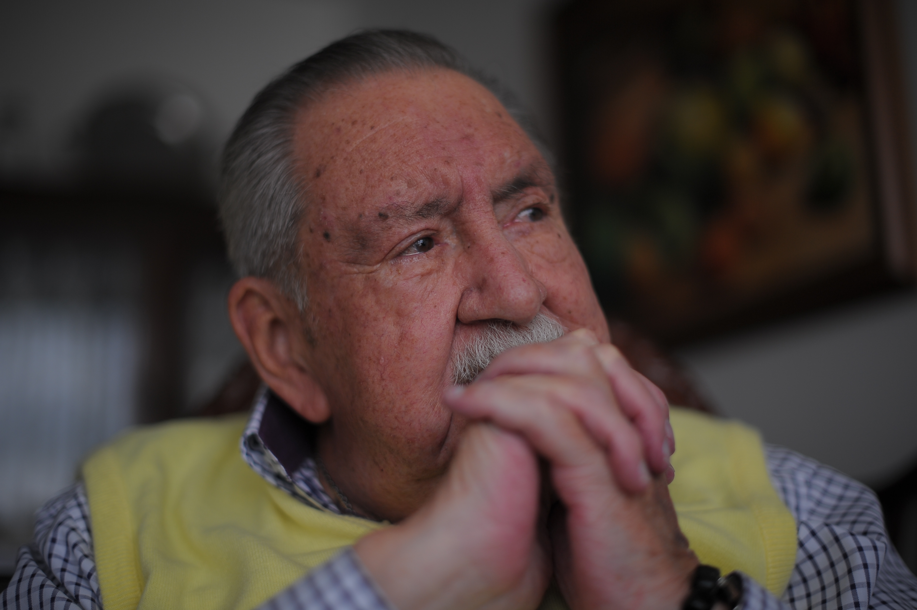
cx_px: 458
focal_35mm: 50
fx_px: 1273
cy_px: 305
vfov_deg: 27.0
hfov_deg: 39.6
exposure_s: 1/400
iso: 200
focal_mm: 50
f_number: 1.4
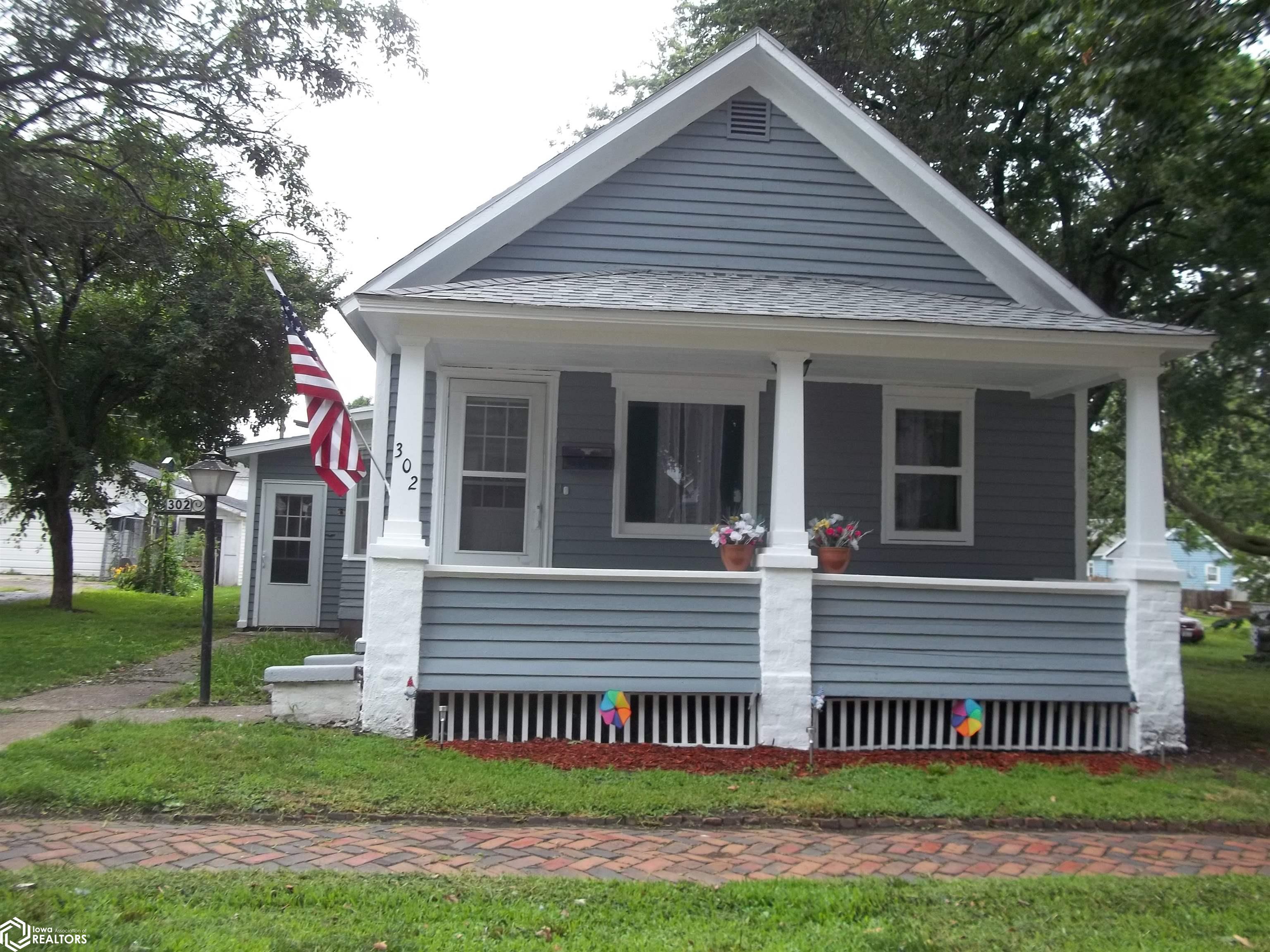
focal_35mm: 32
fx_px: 1174
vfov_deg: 44.2
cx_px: 635
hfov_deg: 56.8
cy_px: 476
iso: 80
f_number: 2.9
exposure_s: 1/160
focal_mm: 5.7
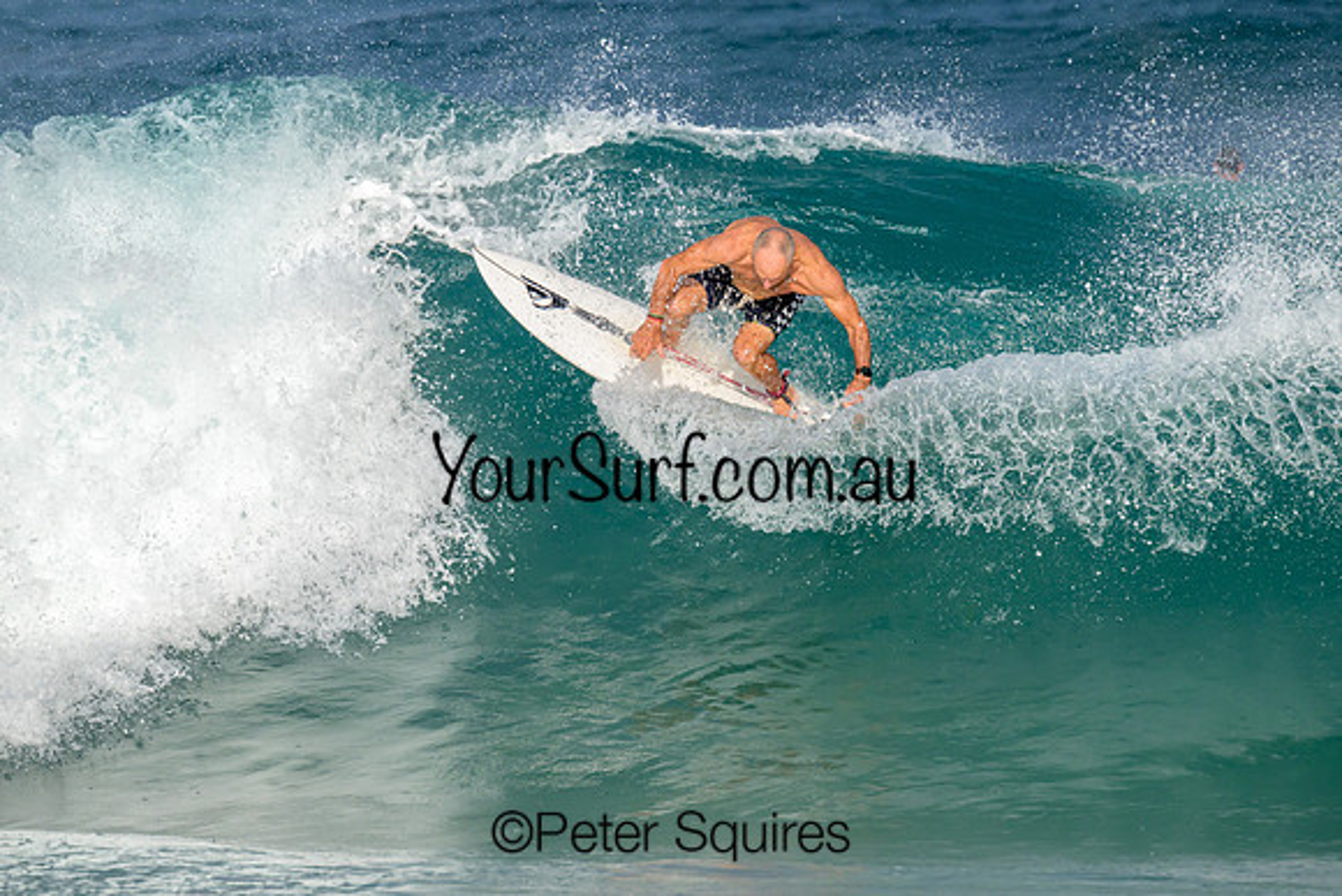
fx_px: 26059
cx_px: 756
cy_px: 386
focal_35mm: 699
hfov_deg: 2.9
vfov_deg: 2.0
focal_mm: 600
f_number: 11
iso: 720
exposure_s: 1/1600
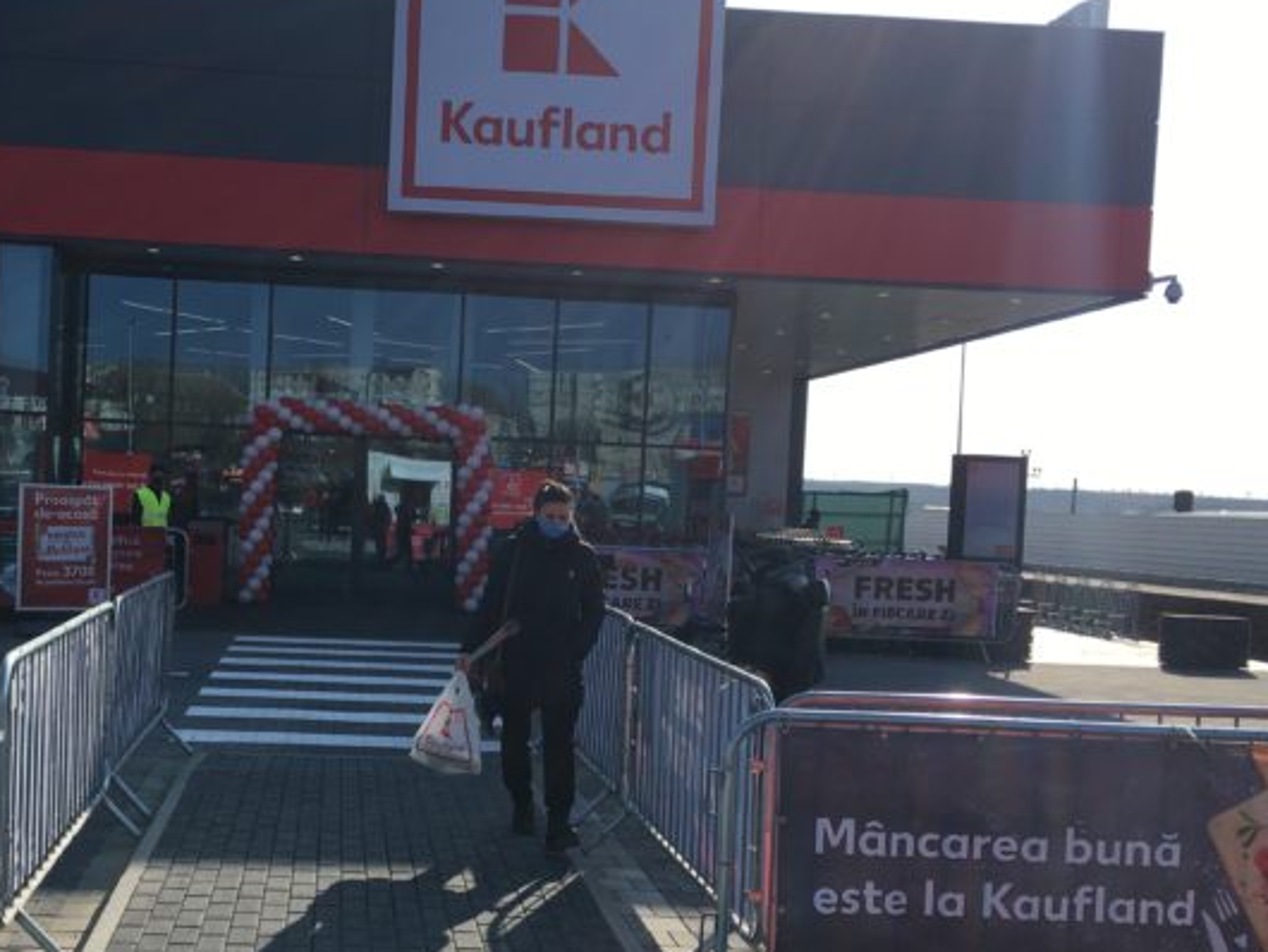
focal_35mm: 42
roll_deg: -1.8
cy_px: 545
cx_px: 431
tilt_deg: -2.0
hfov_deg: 44.2
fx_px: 1539
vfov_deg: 34.3
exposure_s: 1/1832
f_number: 2.2
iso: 25
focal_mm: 4.15
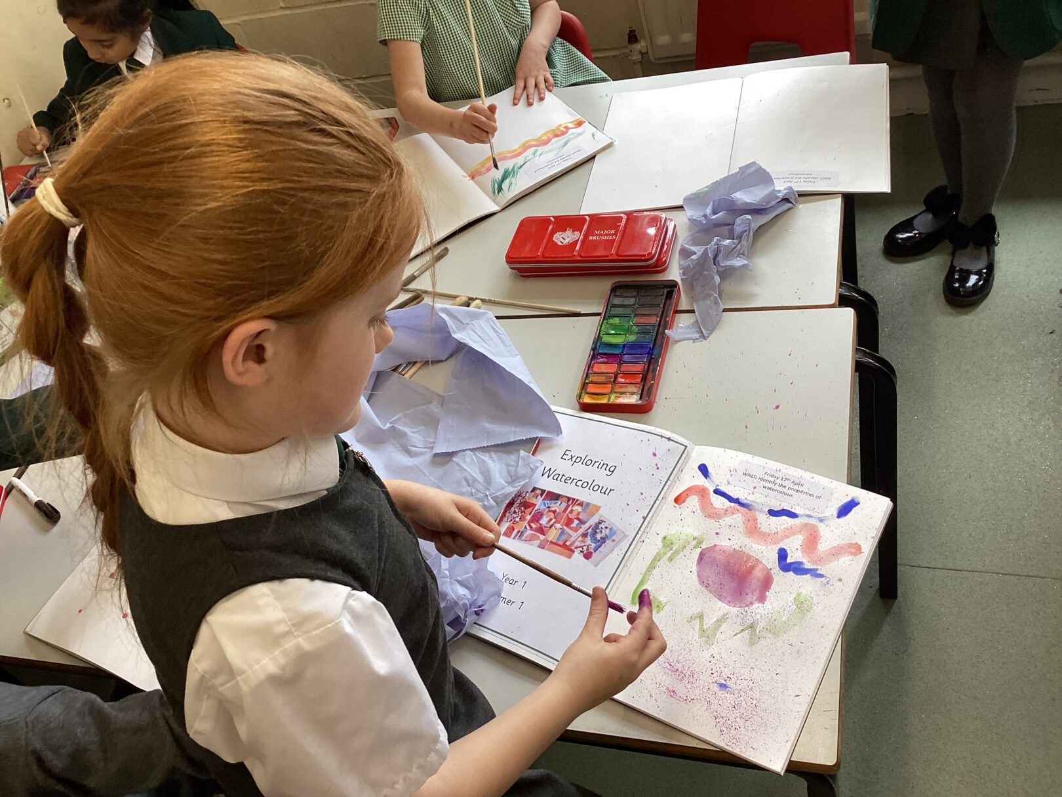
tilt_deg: -44.9
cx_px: 531
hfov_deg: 58.4
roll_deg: +23.7
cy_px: 398
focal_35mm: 31
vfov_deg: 45.4
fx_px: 951
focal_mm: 3.3
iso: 64
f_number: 2.4
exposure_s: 1/100
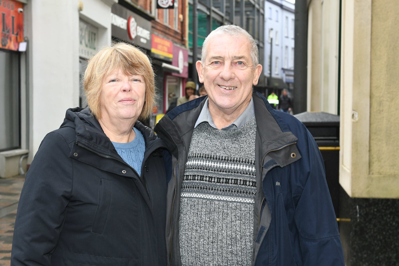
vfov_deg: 20.6
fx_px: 731
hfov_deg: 30.5
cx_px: 200
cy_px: 133
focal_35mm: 66
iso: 800
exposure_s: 1/200
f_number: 5.6
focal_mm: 44
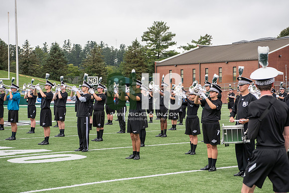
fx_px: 562
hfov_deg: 28.8
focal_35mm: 70
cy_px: 96
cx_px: 144
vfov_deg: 19.5
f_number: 5.6
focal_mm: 70
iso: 640
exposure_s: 1/1600
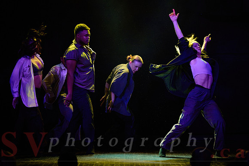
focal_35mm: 172
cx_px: 143
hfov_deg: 11.9
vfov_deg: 8.0
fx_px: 1190
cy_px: 71
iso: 1600
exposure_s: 1/250
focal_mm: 150
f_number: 2.8
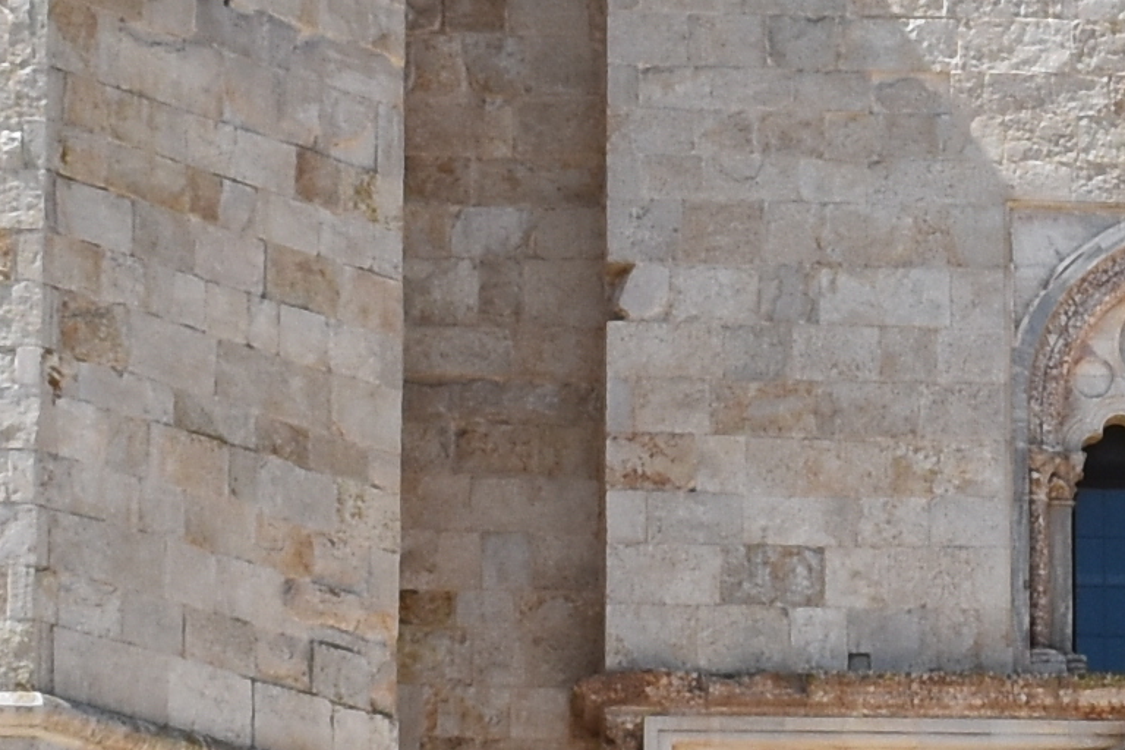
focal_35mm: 375
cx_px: 1116
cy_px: 453
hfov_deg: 5.5
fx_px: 11718
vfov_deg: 3.7
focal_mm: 32
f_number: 10
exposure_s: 1/400
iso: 200
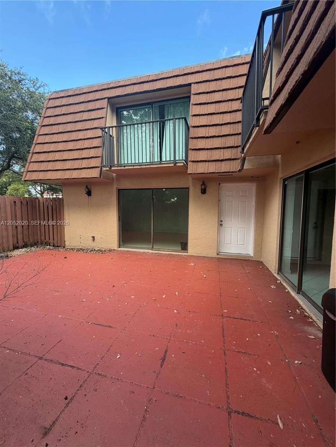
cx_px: 168
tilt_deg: -5.7
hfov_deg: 85.7
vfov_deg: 102.1
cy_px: 224
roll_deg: -1.3
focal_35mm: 14
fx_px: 181
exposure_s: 1/121
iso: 80
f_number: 2.2
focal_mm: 2.22
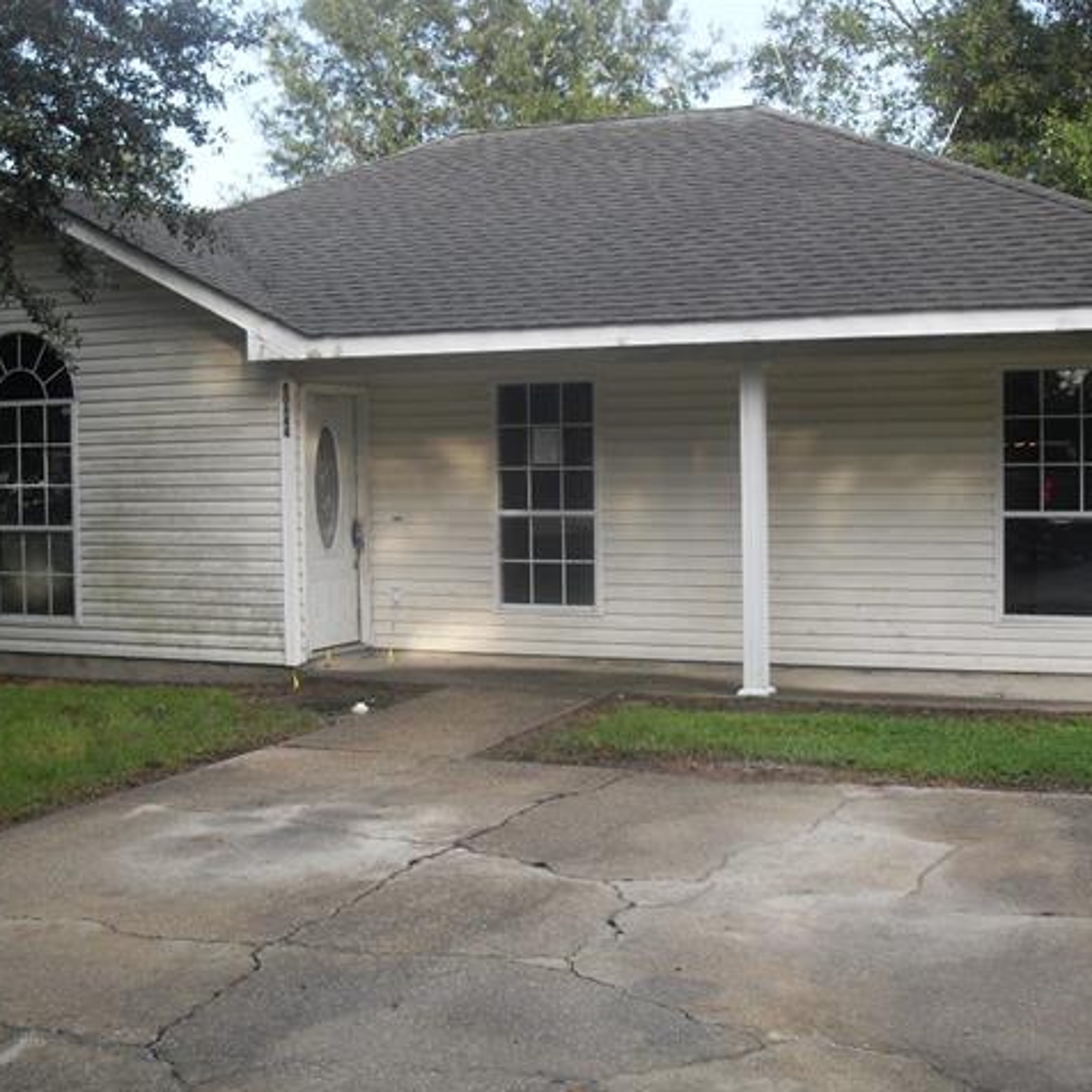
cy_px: 548
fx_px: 1570
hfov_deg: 38.3
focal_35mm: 44
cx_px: 560
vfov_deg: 38.3
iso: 80
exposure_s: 1/180
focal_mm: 6.3
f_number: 2.8
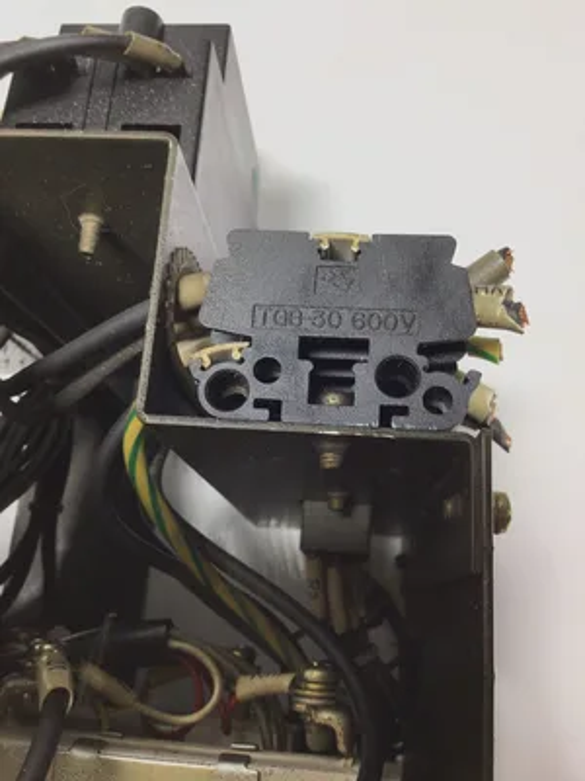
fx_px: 699
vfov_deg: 58.4
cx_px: 292
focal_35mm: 31
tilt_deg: -73.6
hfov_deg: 45.4
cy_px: 390
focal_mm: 3.3
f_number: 2.4
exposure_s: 1/60
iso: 25
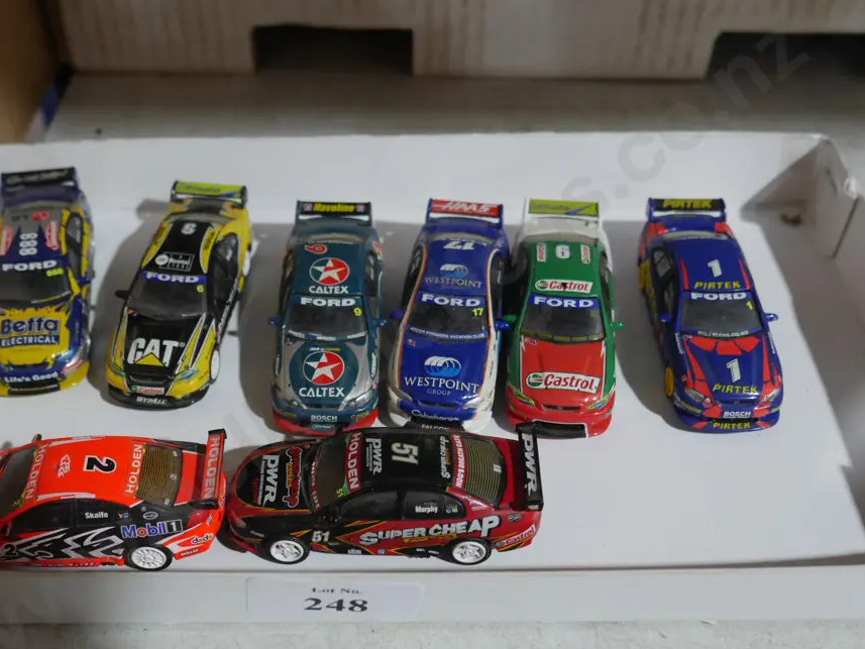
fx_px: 1075
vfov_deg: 33.6
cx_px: 383
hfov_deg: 43.8
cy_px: 350
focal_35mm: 43
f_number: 4
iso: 1000
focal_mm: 18
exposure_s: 1/60
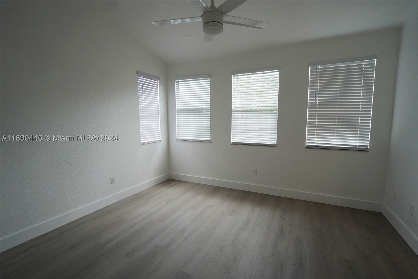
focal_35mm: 17
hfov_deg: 92.4
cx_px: 209
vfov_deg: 69.6
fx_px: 200
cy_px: 140
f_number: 4
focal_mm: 11.5
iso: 200
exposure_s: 1/160
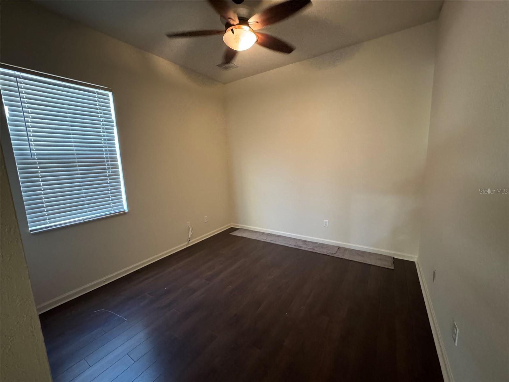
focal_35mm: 14
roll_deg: +2.5
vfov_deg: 85.7
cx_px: 254
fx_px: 206
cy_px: 191
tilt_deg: -9.8
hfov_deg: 102.1
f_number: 2.2
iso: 1000
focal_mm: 2.22
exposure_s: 1/40
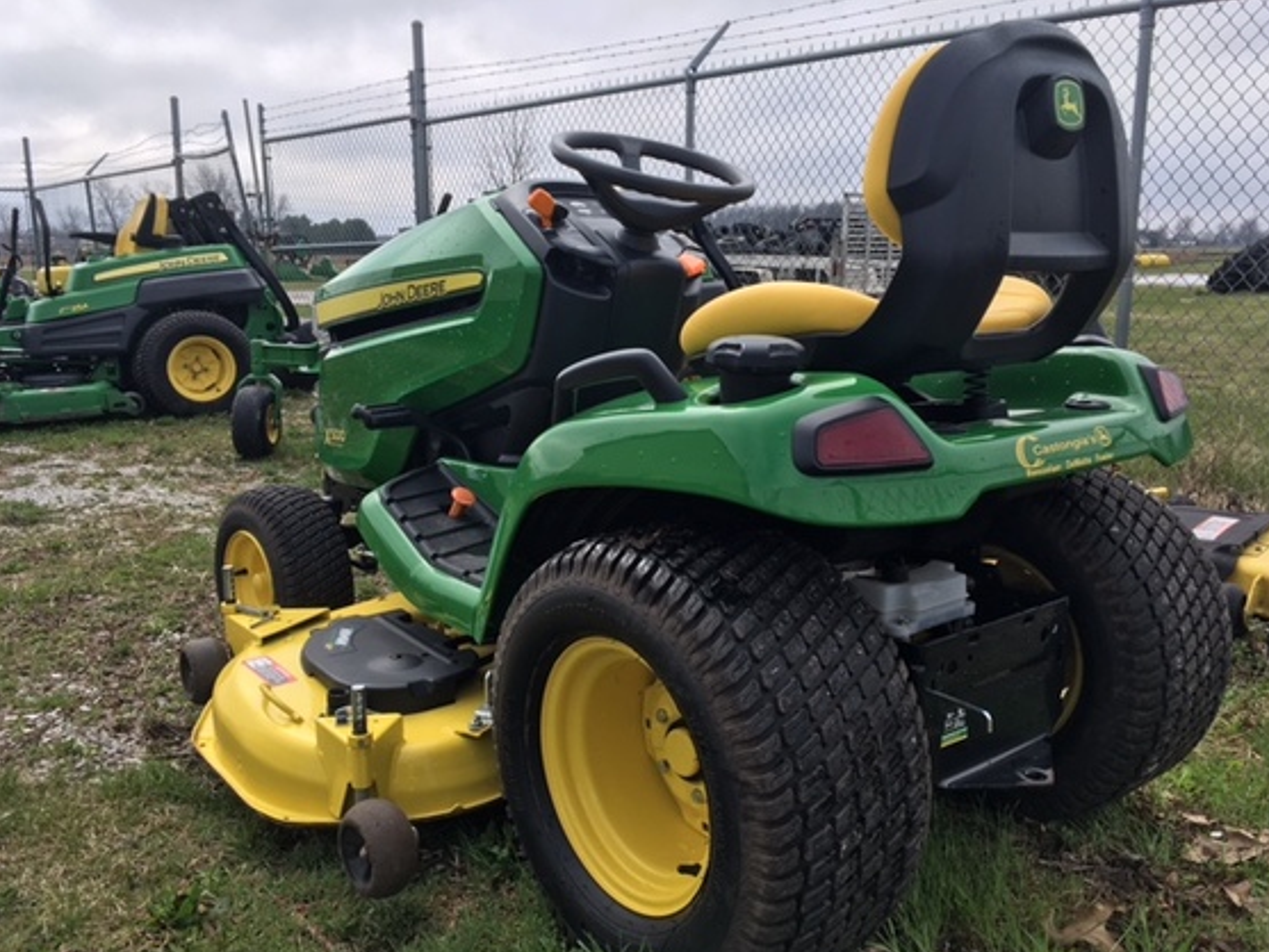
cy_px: 487
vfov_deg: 46.8
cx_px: 638
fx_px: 1100
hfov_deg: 60.0
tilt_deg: -10.8
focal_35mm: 30
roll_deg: -0.1
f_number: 2.2
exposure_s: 1/1183
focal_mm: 4.15
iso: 25
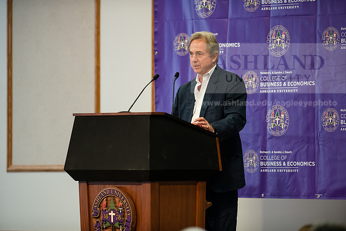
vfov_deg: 4.6
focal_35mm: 300
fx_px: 2884
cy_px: 116
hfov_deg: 6.9
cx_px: 173
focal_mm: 300
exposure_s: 1/200
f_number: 3.2
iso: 1600
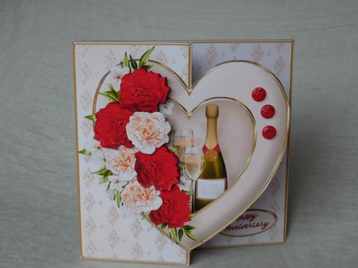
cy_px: 134
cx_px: 179
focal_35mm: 50
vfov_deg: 29.1
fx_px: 517
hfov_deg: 38.2
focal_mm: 9
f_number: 3.9
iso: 125
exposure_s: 1/80
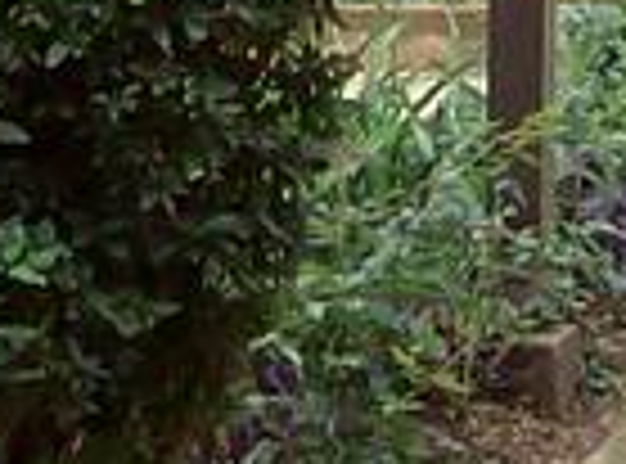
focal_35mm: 266
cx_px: 369
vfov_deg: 5.5
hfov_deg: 7.5
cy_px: -367
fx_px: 4790
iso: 100
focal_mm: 6
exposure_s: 1/116
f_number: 2.8
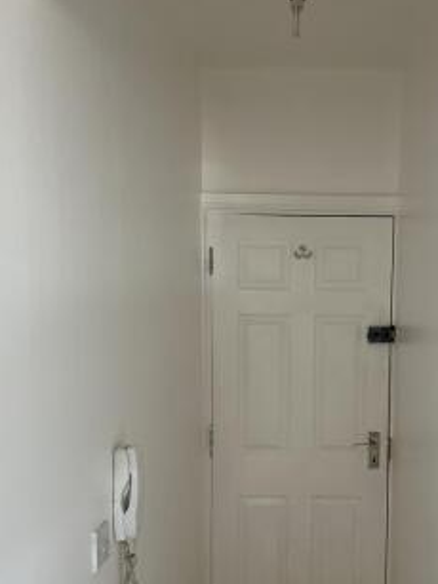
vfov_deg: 49.5
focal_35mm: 37
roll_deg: -0.6
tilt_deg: -5.3
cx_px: 309
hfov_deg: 38.0
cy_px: 376
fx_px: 625
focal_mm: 5.7
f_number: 1.5
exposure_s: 1/60
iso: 160
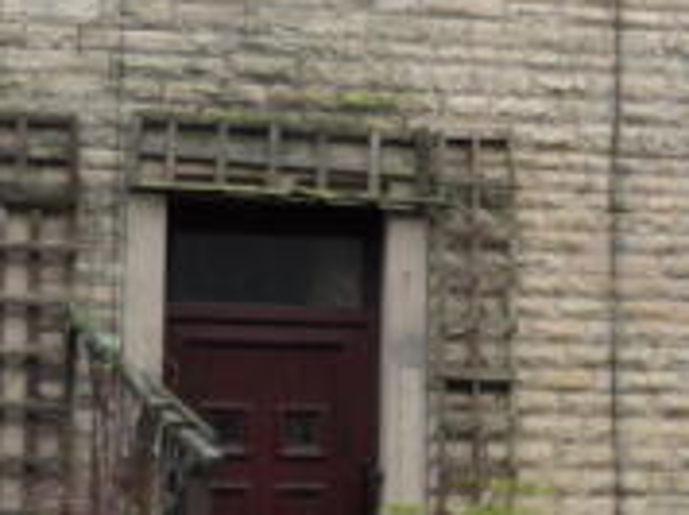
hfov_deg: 14.7
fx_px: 2604
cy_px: 95
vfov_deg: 11.2
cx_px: 753
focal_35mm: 131
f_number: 3.6
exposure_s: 1/60
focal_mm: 6.5
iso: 100
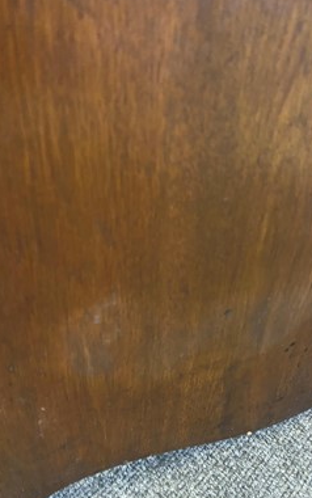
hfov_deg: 42.9
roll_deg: -2.9
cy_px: 250
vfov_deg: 64.6
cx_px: 191
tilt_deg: -37.1
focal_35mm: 29
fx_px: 394
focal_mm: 4.25
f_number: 1.8
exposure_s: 1/25
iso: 640
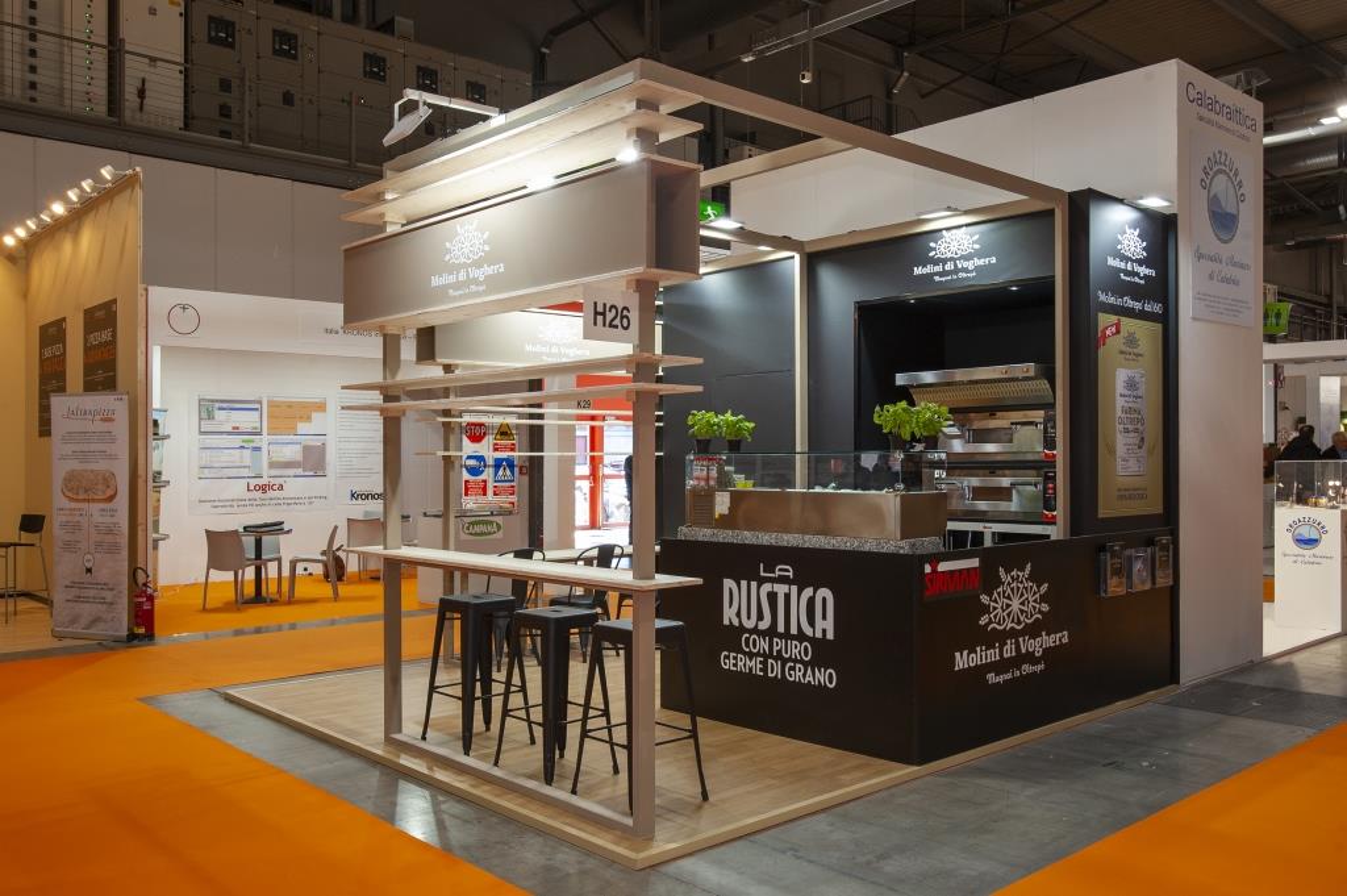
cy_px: 448
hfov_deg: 73.8
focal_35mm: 24
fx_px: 897
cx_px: 674
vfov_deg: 53.1
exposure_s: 1/13
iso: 400
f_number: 11
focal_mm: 24
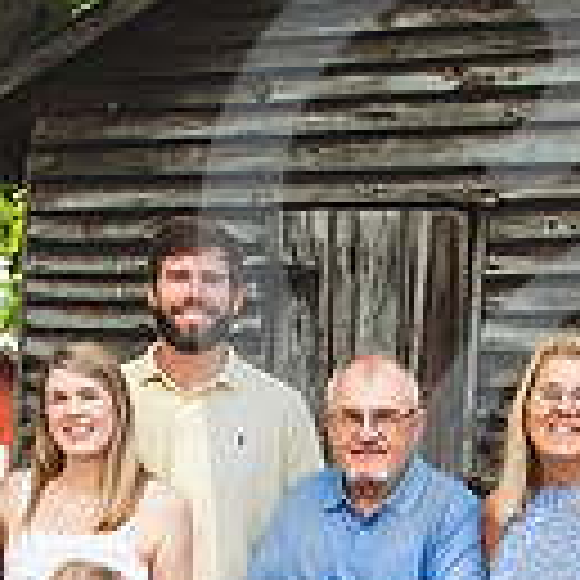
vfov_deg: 18.0
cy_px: 683
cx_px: 346
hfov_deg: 18.9
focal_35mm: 92
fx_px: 1744
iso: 200
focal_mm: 31
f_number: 5.6
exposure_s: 1/200
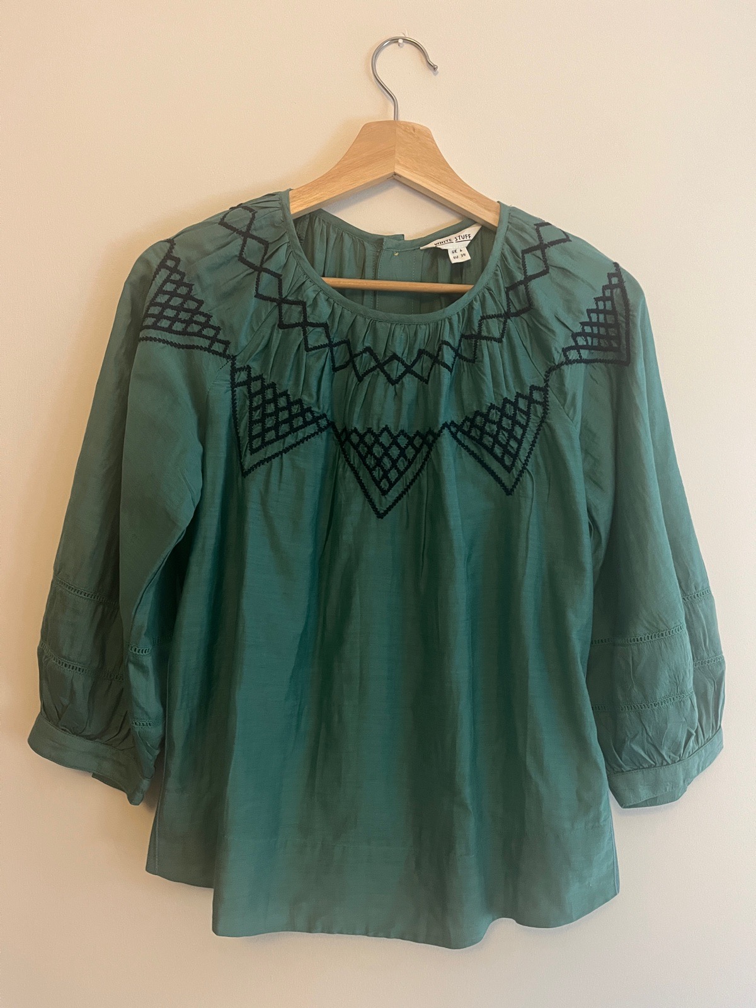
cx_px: 378
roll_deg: -0.6
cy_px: 504
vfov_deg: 67.3
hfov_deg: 53.1
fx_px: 757
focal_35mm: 26
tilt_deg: -2.1
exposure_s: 1/33
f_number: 1.6
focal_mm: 5.1
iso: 500
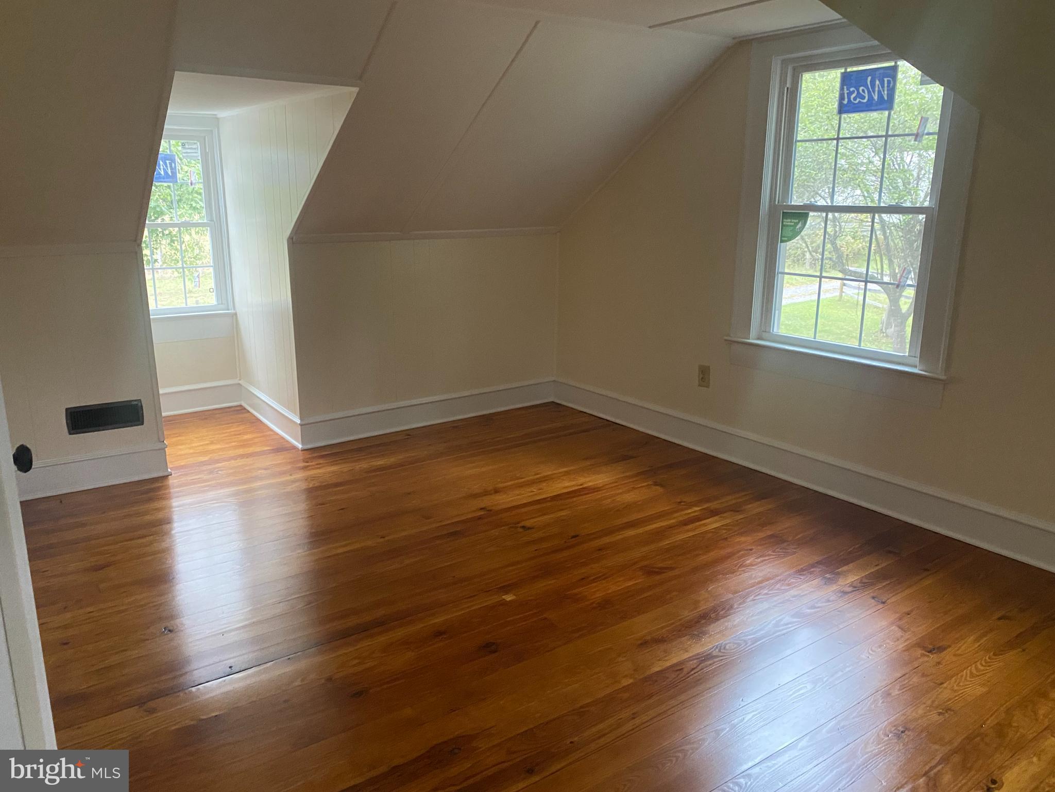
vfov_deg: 53.1
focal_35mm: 26
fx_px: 792
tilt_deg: -13.4
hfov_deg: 67.3
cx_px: 528
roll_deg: -0.2
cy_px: 396
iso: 500
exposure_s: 1/47
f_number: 1.8
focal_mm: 4.25
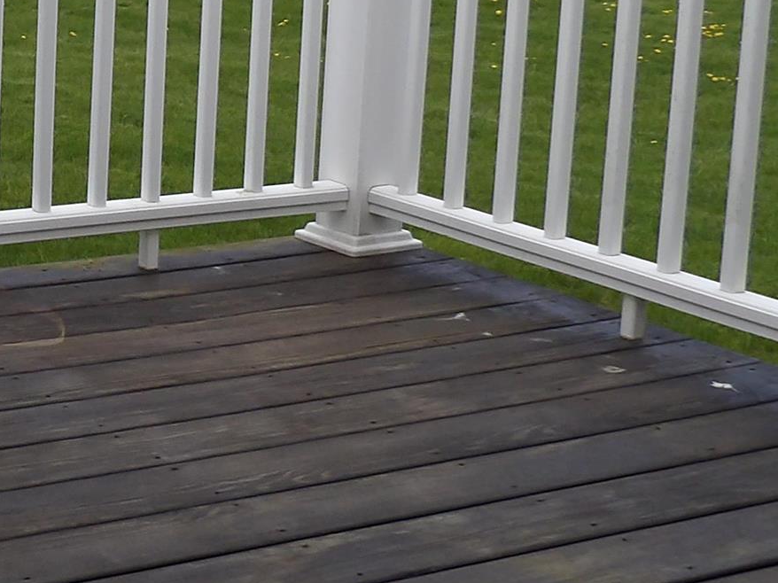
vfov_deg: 17.3
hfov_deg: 20.7
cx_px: -300
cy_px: 48
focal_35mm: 84
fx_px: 1887
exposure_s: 1/759
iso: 100
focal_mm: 4.3
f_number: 3.2
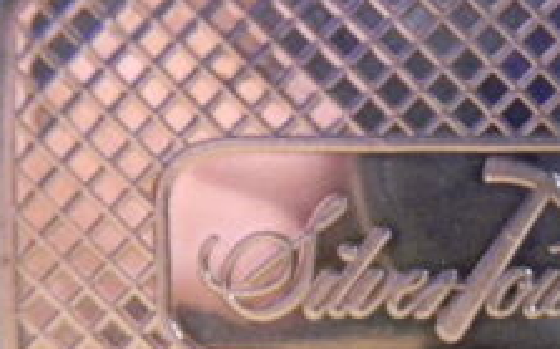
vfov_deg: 12.2
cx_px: 591
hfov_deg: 19.0
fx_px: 1617
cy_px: 304
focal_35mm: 106
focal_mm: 8.6
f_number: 3.9
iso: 400
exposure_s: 1/24.6
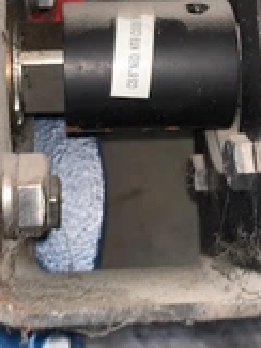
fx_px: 644
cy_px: 90
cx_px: 135
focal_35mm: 64
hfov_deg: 22.9
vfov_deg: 29.8
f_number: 1.8
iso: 25
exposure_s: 1/14
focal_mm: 4.25
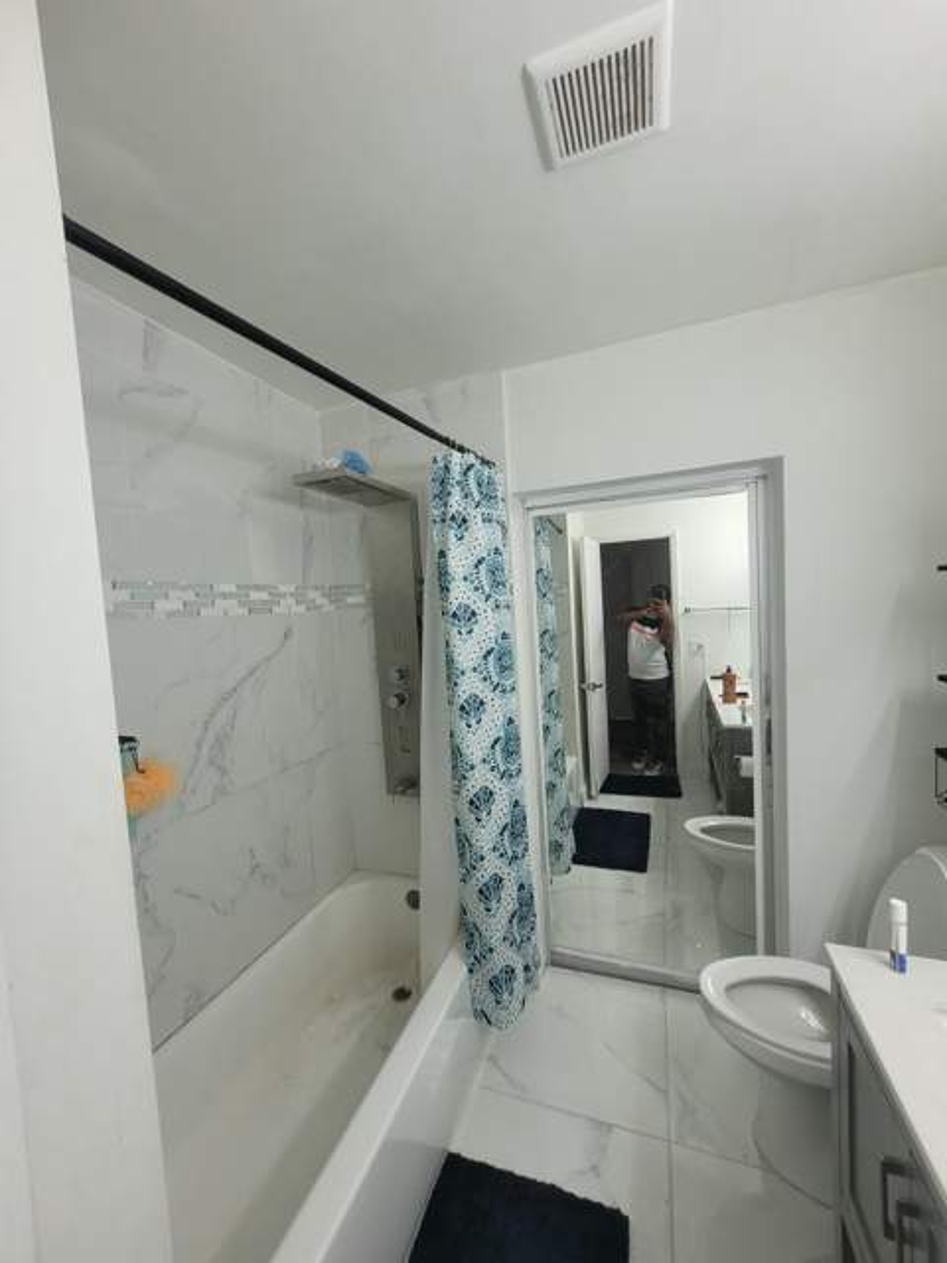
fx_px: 474
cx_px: 474
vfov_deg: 106.2
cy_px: 632
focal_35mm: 13
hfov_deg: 89.9
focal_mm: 1.74
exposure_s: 1/60
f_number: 2.2
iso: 100
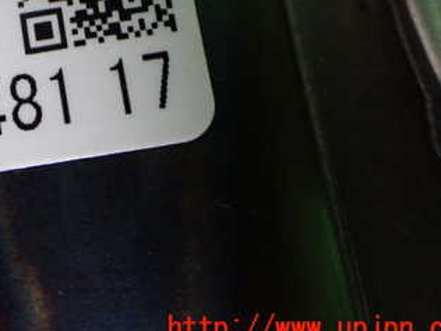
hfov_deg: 32.5
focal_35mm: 57
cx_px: 64
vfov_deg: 24.9
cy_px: 32
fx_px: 726
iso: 800
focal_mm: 5.4
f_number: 2.3
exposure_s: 1/125
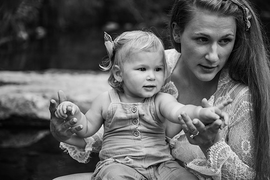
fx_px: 458
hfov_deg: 32.9
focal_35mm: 61
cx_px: 135
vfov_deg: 22.3
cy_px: 90
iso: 500
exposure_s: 1/1600
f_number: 2.8
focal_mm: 61
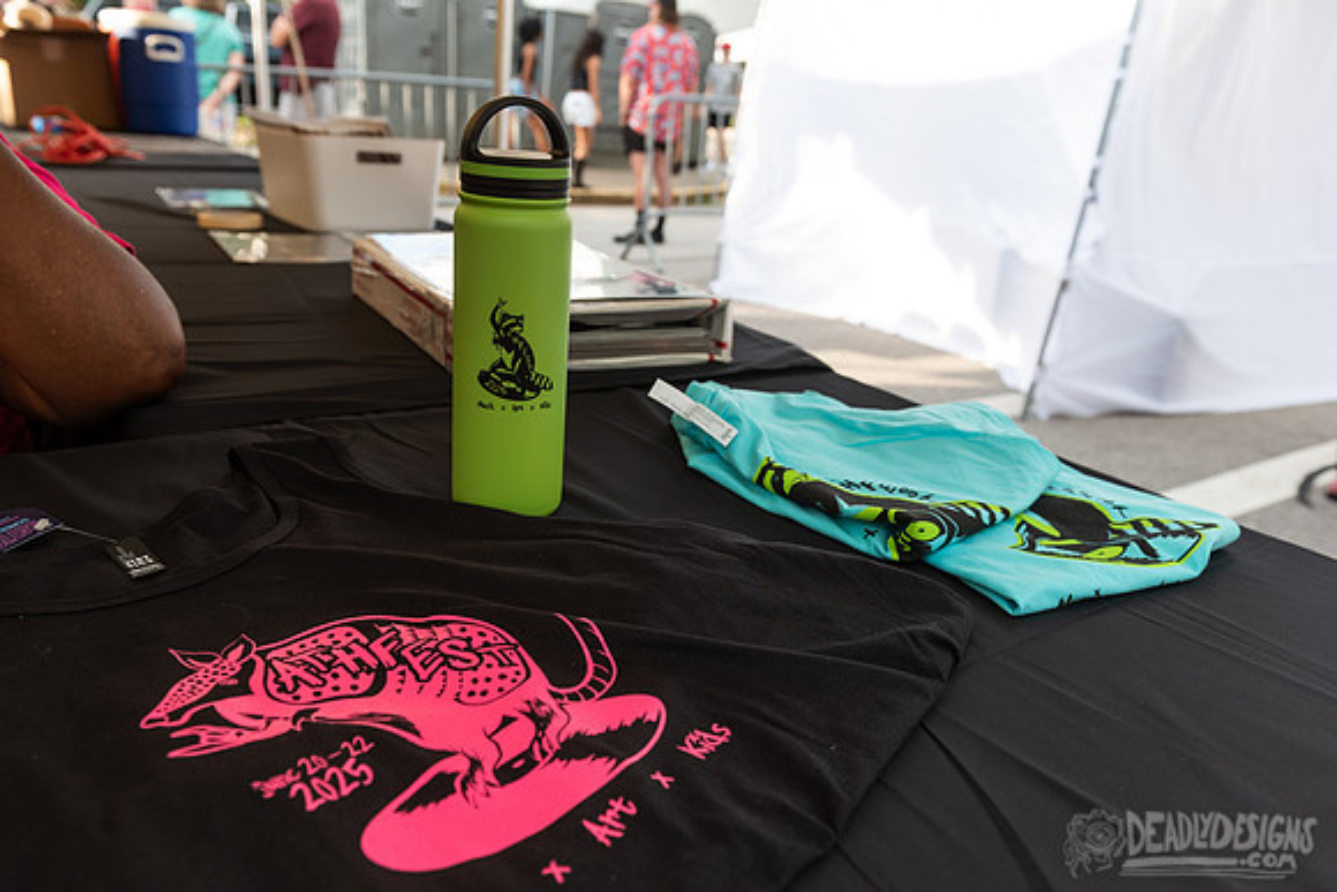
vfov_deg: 46.4
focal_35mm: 28
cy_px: 446
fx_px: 1040
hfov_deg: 65.5
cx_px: 668
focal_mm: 28
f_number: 4.5
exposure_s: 1/320
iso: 250
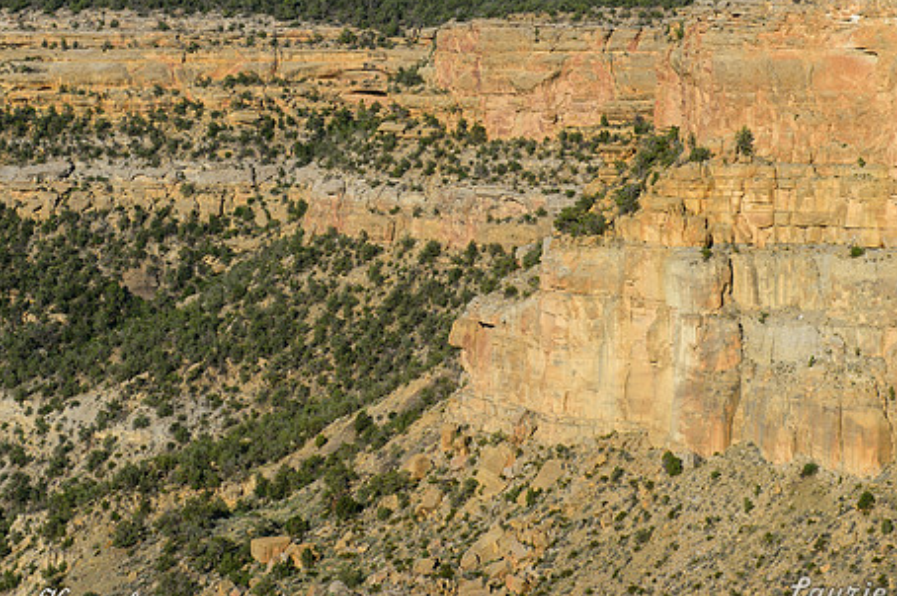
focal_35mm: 128
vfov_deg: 10.6
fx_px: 3187
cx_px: 357
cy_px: 78
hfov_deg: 16.0
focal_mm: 70
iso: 140
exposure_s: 1/200
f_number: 14
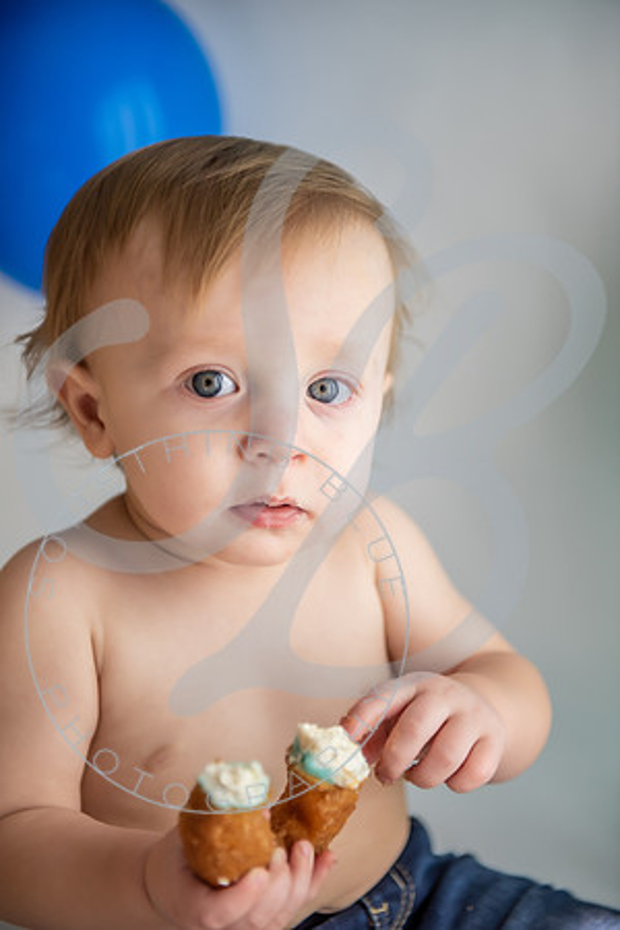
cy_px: 465
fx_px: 1808
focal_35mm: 70
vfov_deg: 28.8
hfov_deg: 19.5
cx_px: 310
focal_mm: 70
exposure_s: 1/200
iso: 320
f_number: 2.8
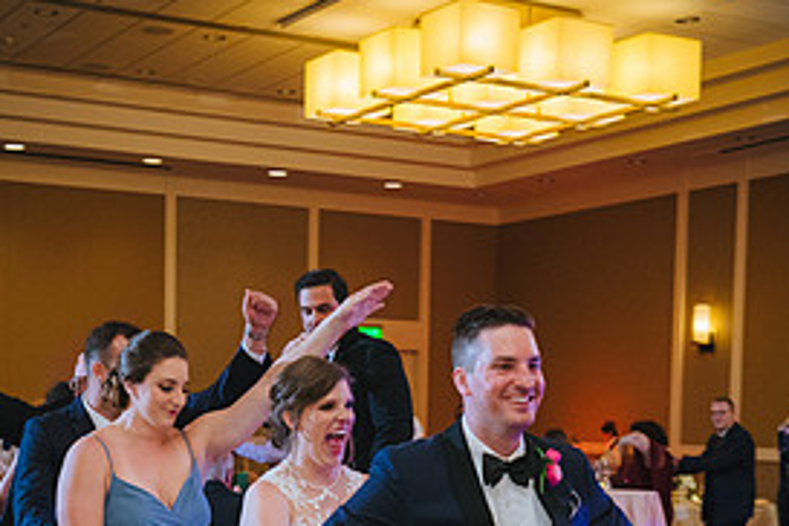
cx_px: 283
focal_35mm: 68
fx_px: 1490
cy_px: 551
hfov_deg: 29.5
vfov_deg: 19.3
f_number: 2.8
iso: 1250
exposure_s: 1/80
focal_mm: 32
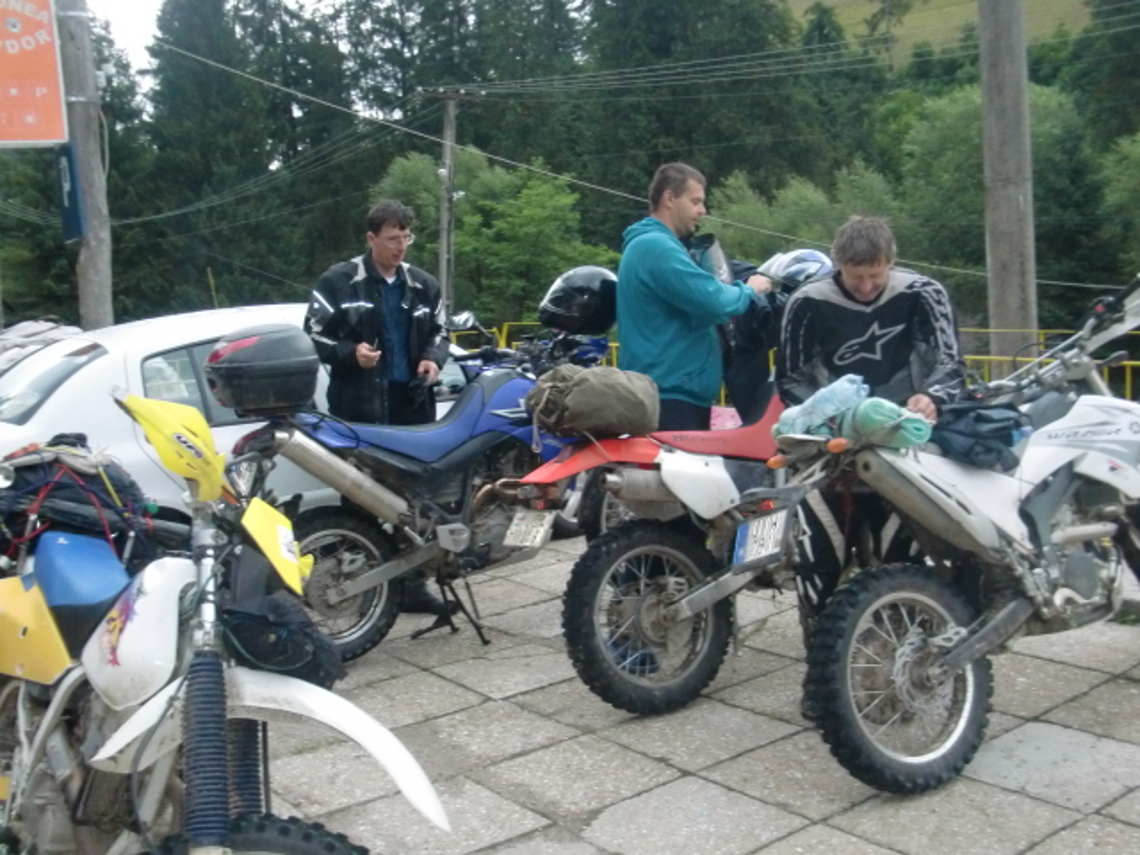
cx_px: 570
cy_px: 428
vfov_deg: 37.7
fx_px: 1251
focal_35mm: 38
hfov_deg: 49.0
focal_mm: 6.66
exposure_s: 1/60
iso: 400
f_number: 3.9
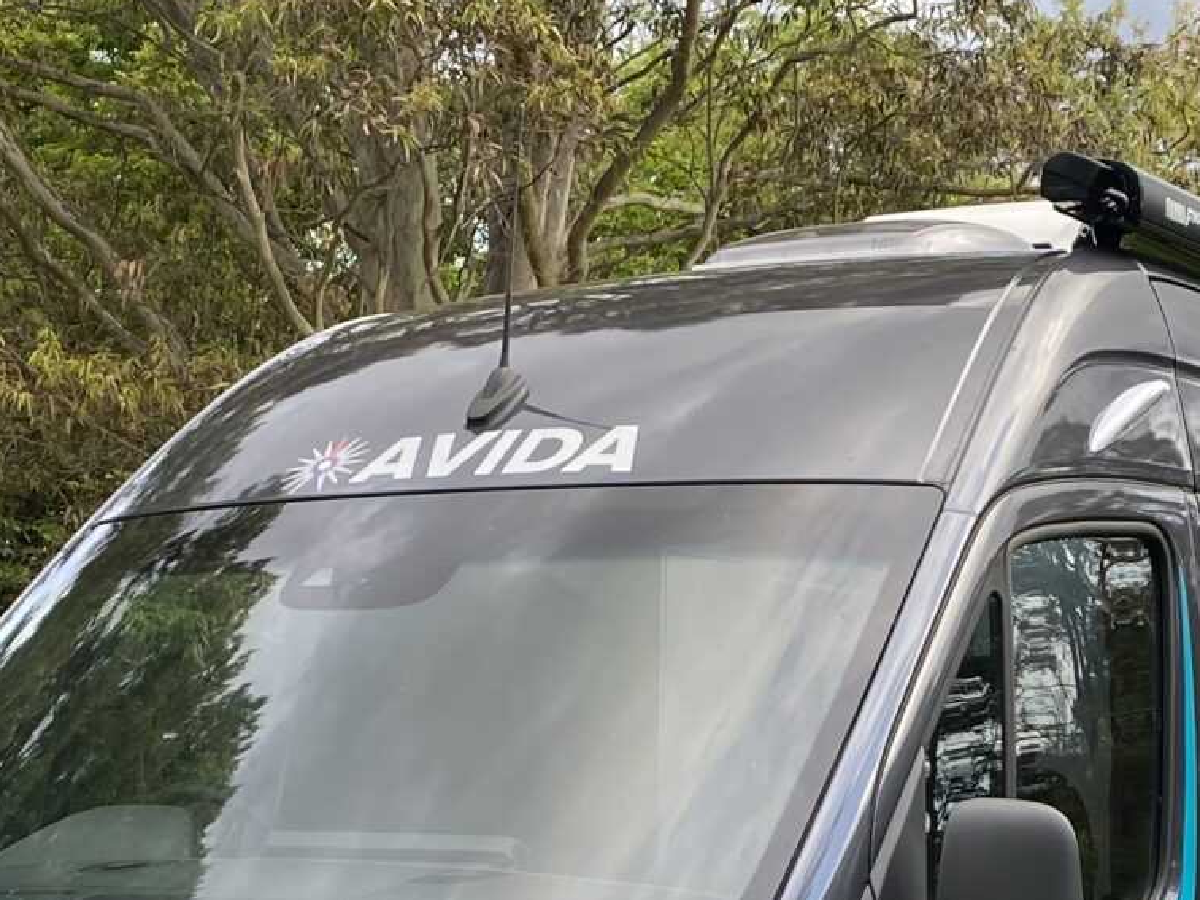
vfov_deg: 16.2
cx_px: 679
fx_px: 3051
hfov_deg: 22.2
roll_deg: -1.1
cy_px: 1051
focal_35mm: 88
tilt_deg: -4.5
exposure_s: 1/238
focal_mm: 4.25
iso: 32
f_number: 1.8
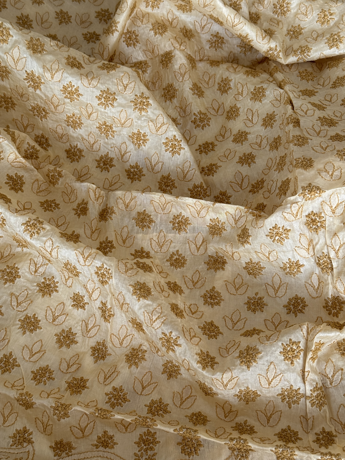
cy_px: 230
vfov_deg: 39.7
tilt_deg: -60.7
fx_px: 638
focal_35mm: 48
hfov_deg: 30.3
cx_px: 172
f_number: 1.78
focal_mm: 6.76
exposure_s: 1/122
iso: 64
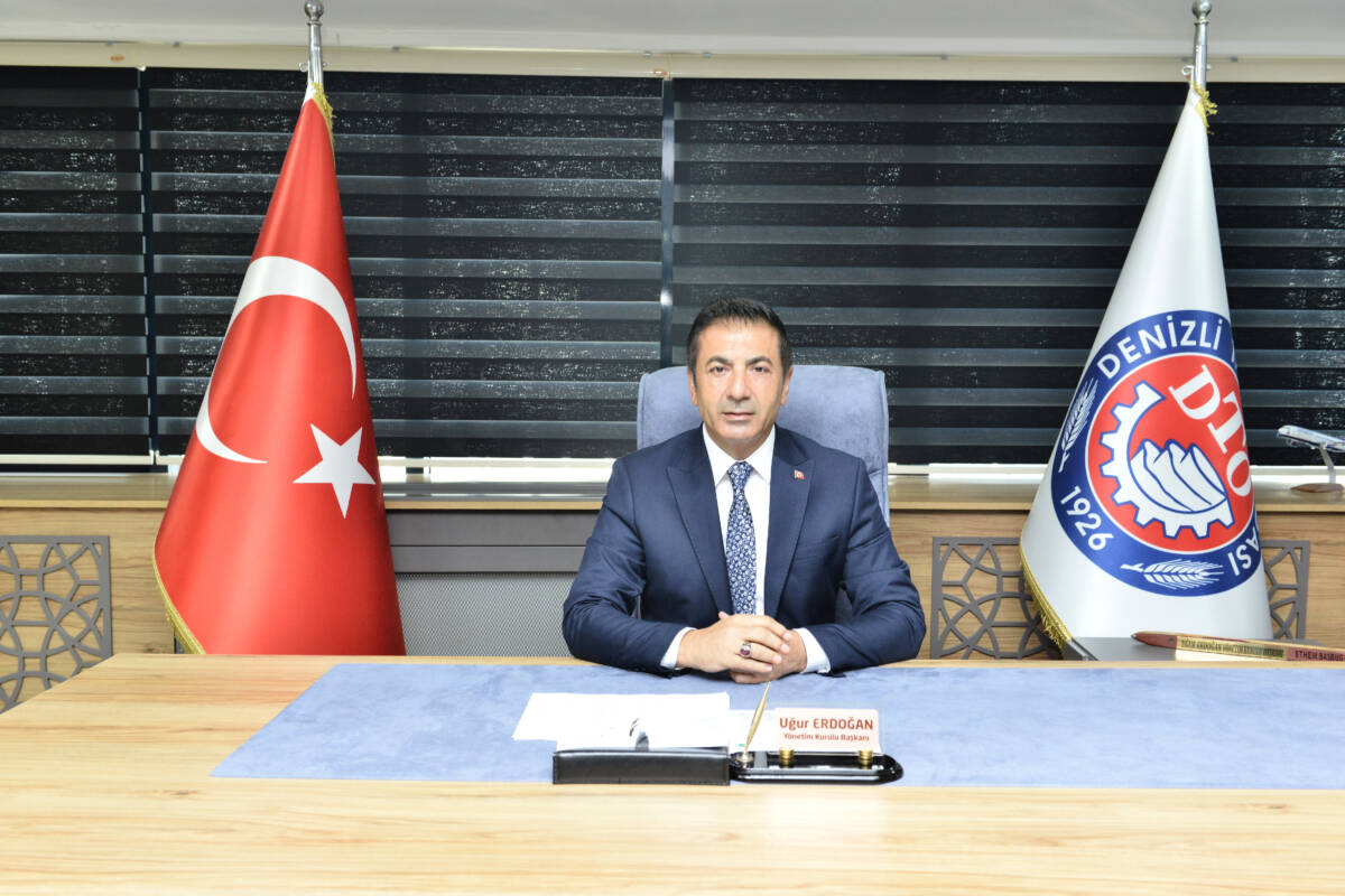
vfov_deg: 38.9
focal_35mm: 34
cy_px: 448
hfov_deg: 55.8
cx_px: 672
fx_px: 1270
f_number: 6.3
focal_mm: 34
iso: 1600
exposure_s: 1/60
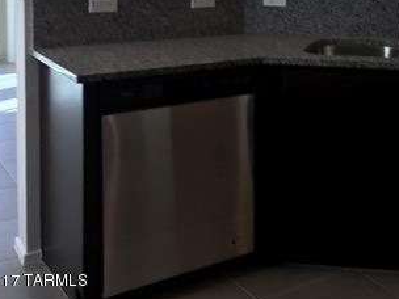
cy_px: -8
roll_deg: -1.4
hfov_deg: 30.7
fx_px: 680
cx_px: 383
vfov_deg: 23.6
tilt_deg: -3.4
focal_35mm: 59
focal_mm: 3.99
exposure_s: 1/60
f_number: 1.8
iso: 25
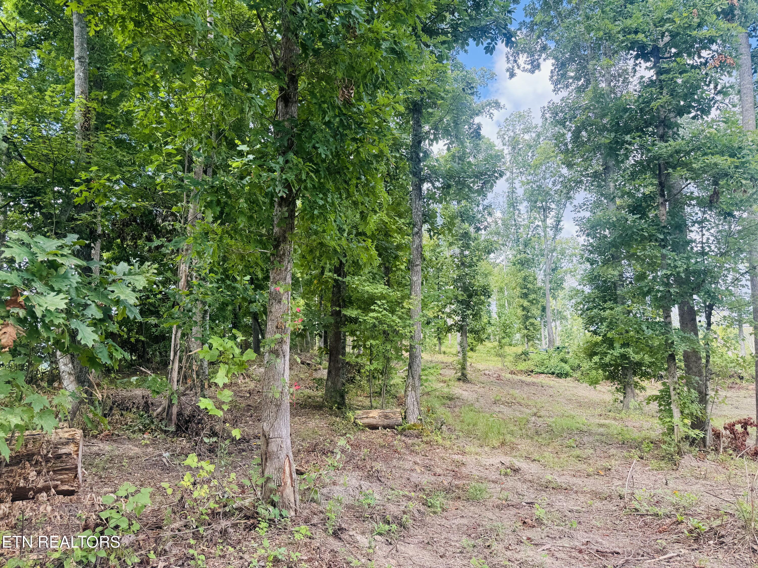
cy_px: 284
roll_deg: -0.8
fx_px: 526
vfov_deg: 56.8
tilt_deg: +5.9
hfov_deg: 71.6
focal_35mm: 24
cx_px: 379
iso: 80
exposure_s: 1/481
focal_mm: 6.76
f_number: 1.78
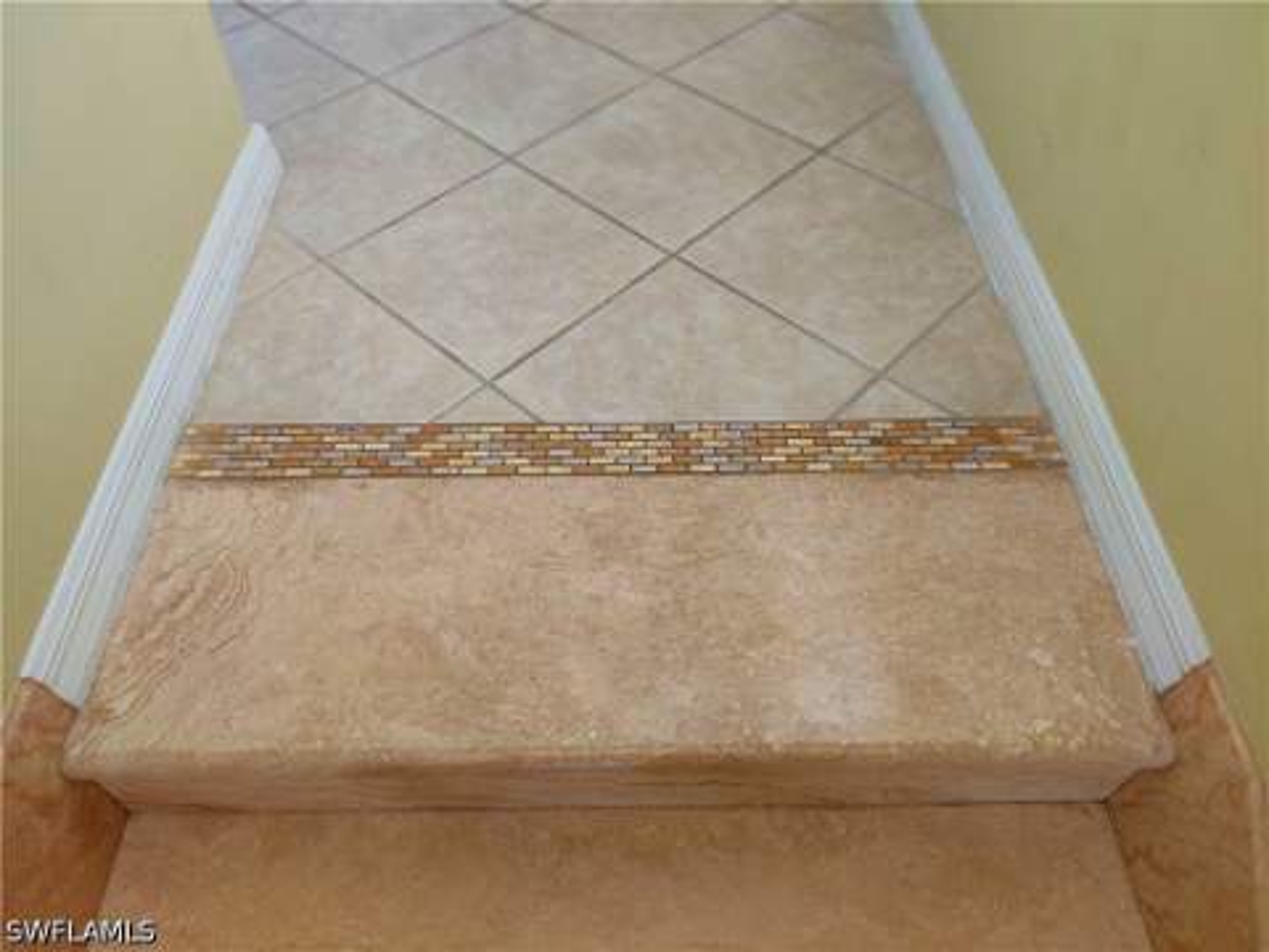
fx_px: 916
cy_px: 476
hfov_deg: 69.4
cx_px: 634
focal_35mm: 25
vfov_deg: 54.9
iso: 125
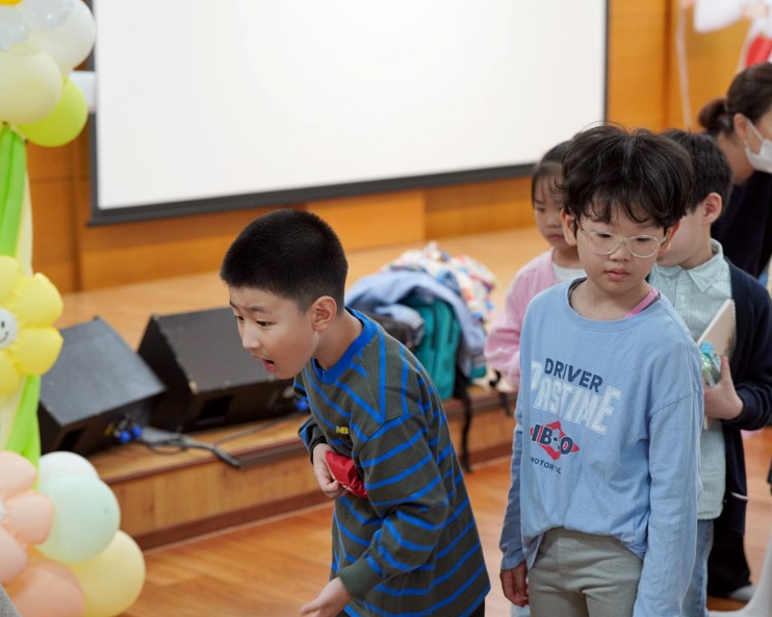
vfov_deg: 18.7
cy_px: 310
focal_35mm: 82
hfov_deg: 23.3
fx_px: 1873
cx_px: 366
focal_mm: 72
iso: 2000
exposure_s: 1/160
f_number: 4
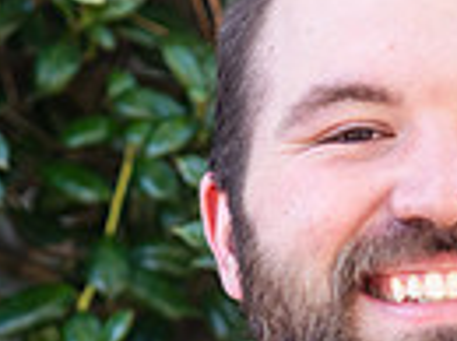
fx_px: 7379
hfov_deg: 3.5
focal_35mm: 560
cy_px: 499
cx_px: 182
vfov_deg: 2.6
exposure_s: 1/250
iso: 160
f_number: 3.5
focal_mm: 112
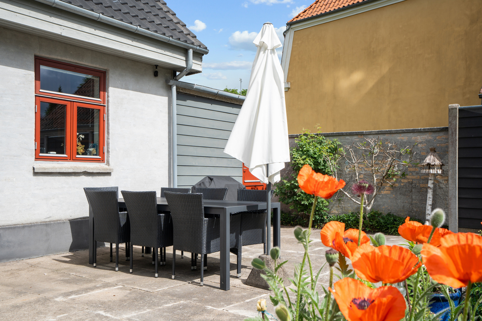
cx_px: 241
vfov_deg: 37.9
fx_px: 469
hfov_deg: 54.4
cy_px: 160
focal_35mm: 35
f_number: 11
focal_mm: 35
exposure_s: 1/160
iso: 250
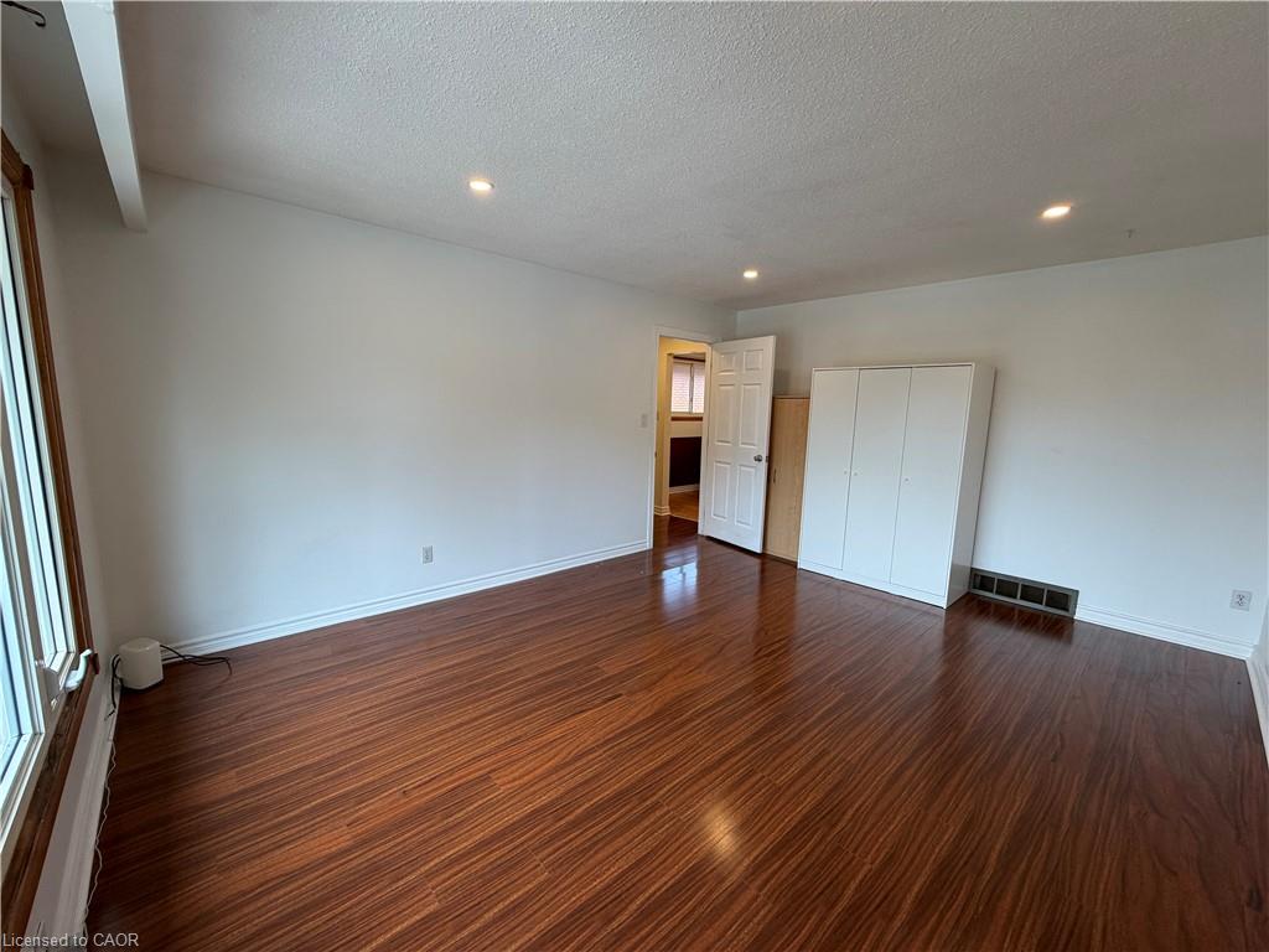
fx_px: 513
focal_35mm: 14
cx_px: 634
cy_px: 476
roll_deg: -0.7
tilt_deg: -8.0
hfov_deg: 102.1
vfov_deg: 85.7
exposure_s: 1/120
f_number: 2.2
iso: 100
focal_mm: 2.22
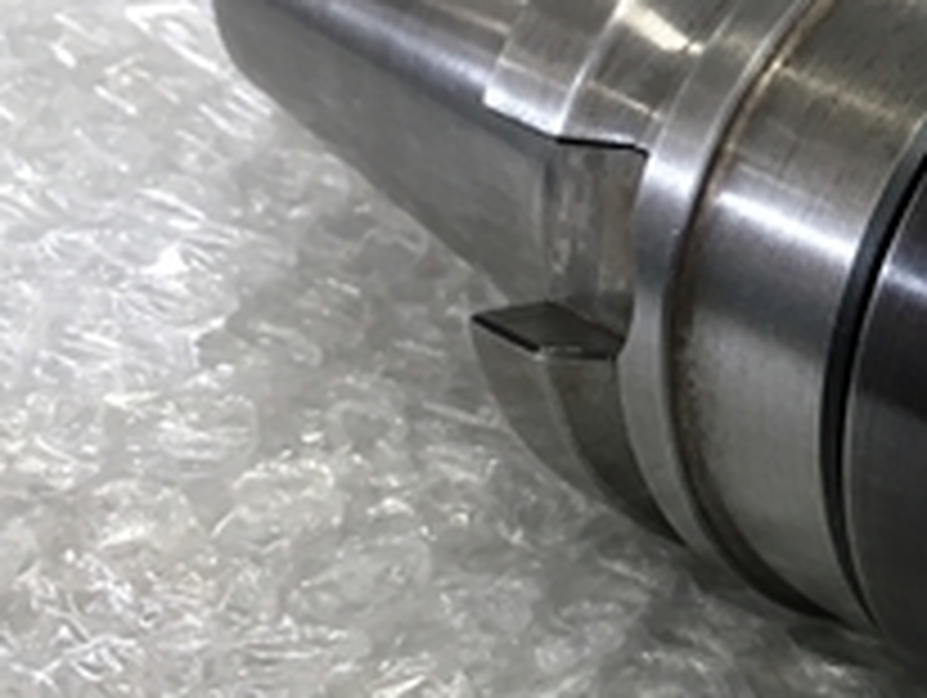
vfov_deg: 16.4
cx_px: 1246
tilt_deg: -36.3
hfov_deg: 19.8
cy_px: 491
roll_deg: -0.8
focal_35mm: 90
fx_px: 2413
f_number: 2.2
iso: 64
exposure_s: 1/30
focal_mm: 4.15
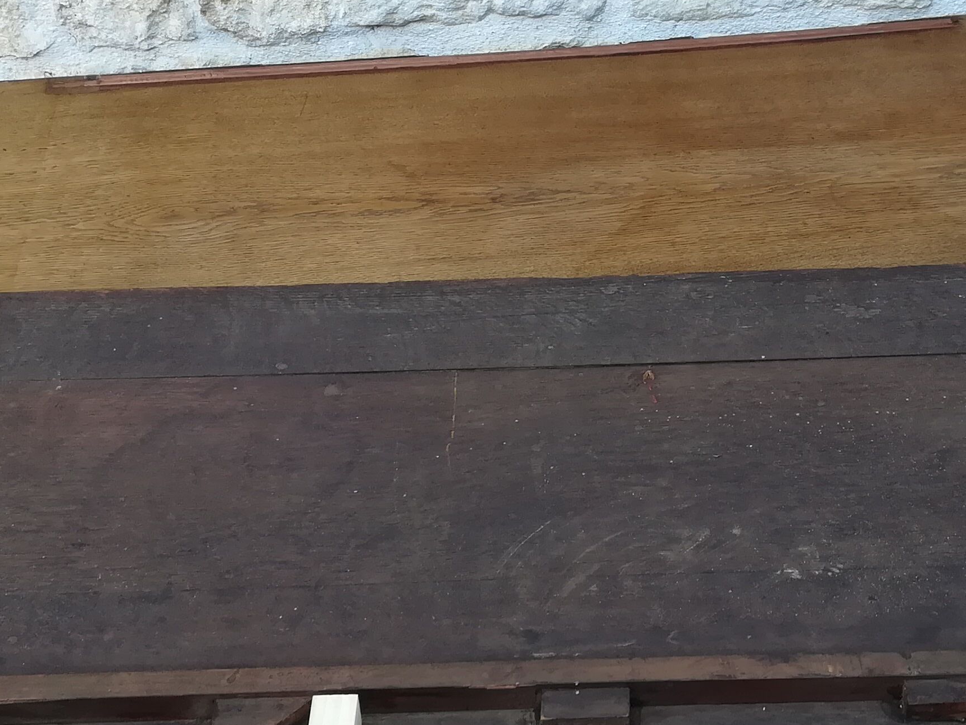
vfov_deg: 24.4
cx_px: 592
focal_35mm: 60
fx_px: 1675
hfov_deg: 32.1
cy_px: 363
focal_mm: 3.83
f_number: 2.2
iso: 80
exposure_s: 1/50
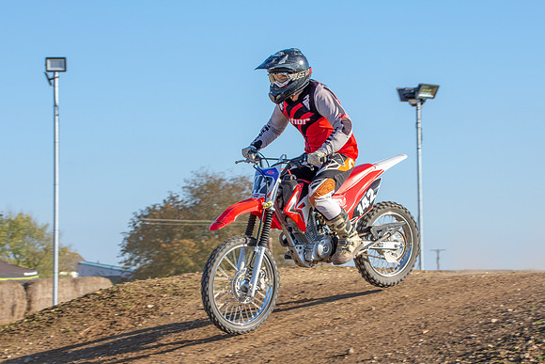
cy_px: 172
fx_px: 1913
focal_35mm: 126
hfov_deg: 16.2
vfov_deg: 10.9
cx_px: 281
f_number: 9
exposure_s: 1/400
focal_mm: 70
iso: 200
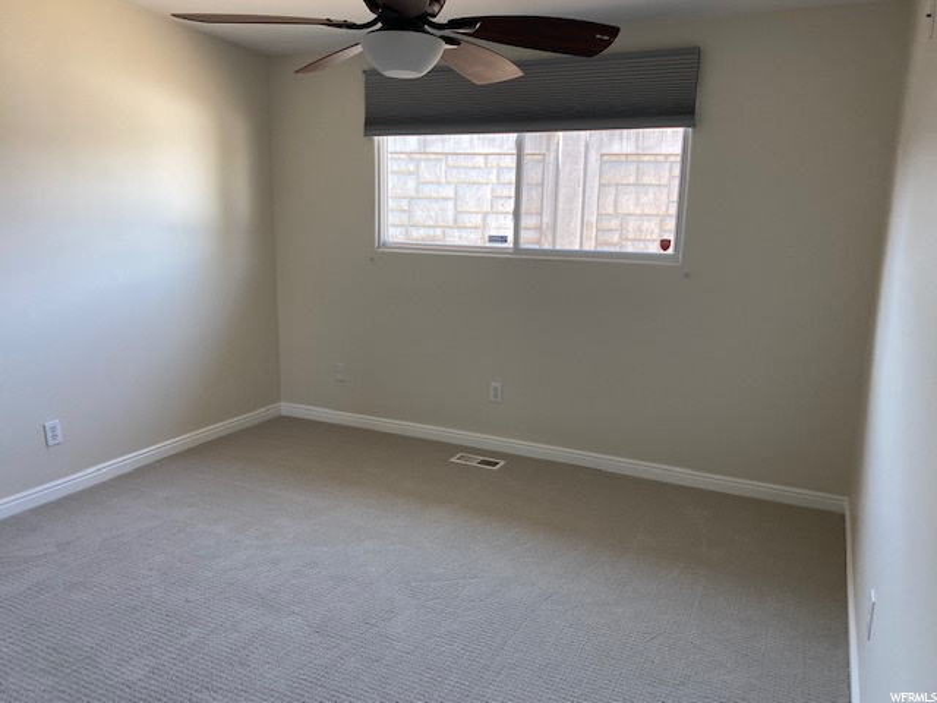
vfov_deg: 53.1
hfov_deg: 67.3
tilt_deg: -11.2
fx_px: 704
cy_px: 352
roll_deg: +1.5
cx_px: 468
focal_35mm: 26
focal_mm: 4.25
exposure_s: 1/107
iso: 125
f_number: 1.8
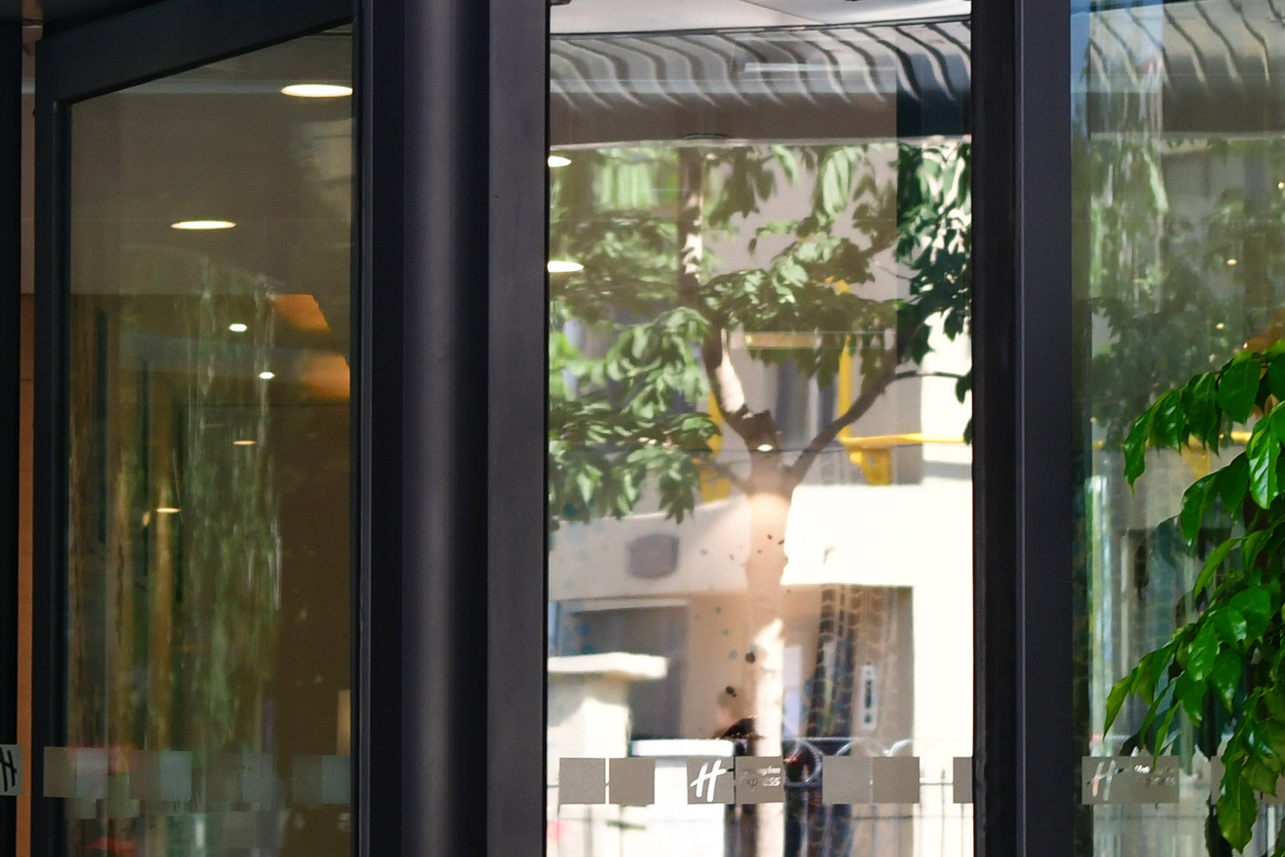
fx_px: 7139
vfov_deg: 6.9
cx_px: 321
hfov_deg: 10.3
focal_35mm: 200
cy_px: 359
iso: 400
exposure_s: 1/80
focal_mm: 48
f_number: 4
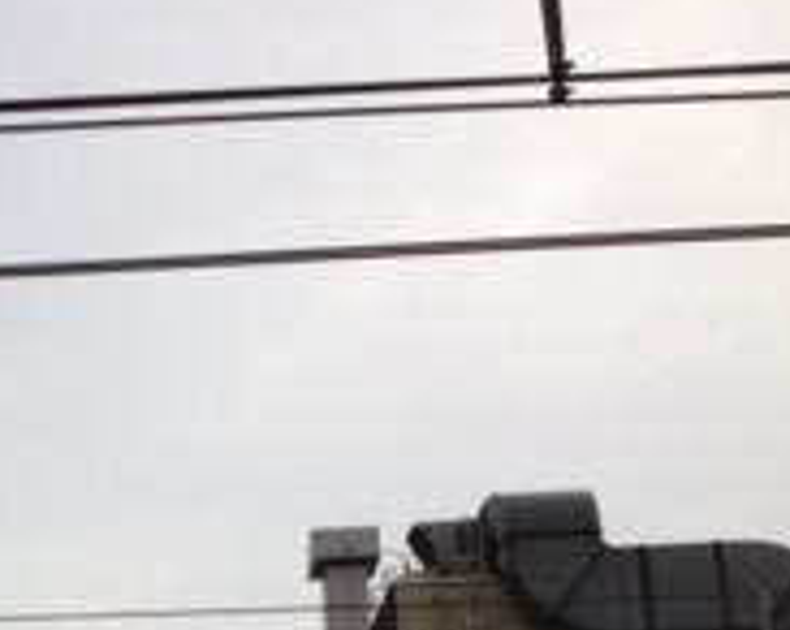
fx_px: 1962
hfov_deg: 21.4
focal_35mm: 84
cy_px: 703
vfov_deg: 17.6
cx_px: -117
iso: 64
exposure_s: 1/262
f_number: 2.4
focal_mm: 4.28
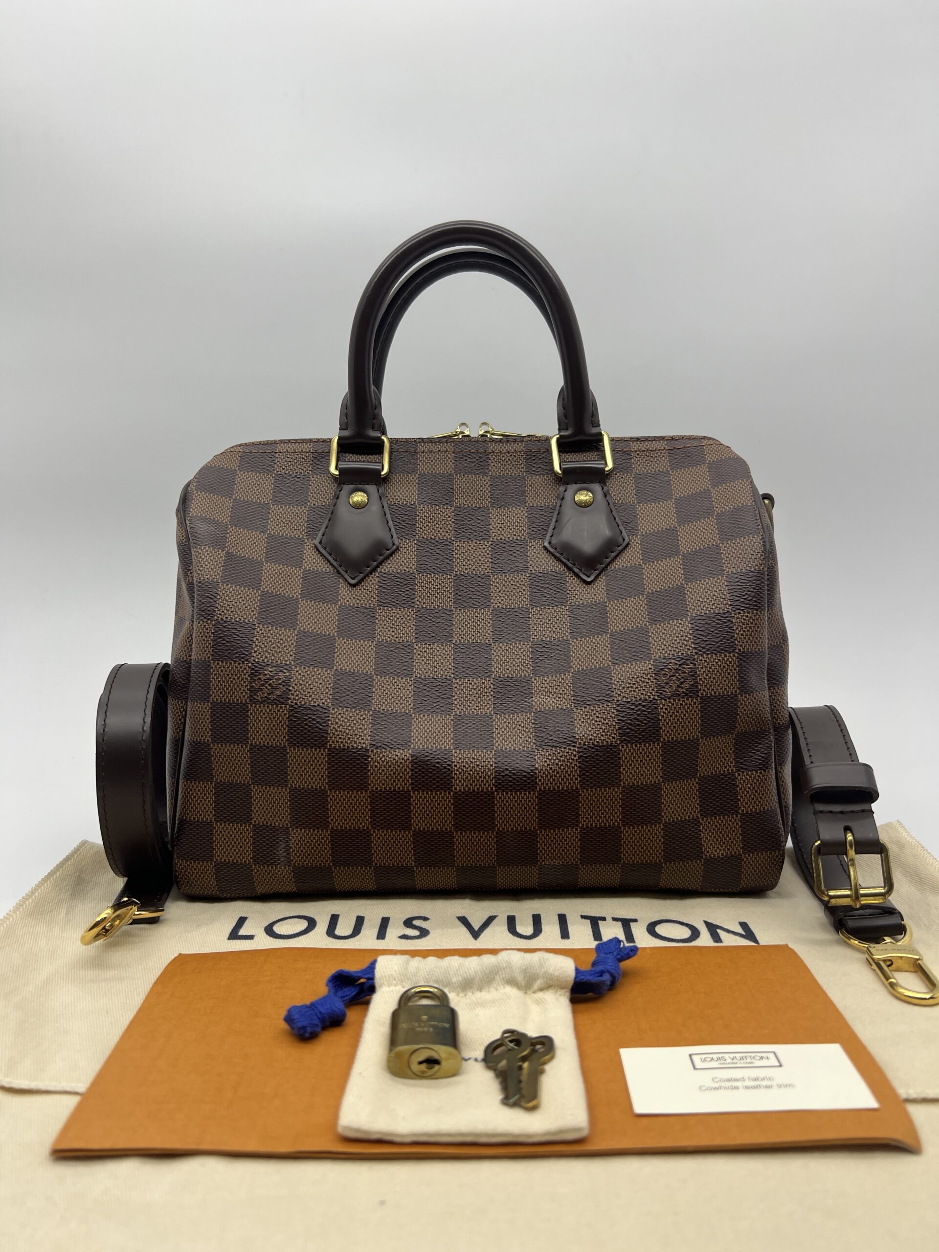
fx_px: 940
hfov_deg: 53.1
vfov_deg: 67.3
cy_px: 626
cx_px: 470
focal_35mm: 26
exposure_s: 1/194
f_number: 1.5
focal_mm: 5.7
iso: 40
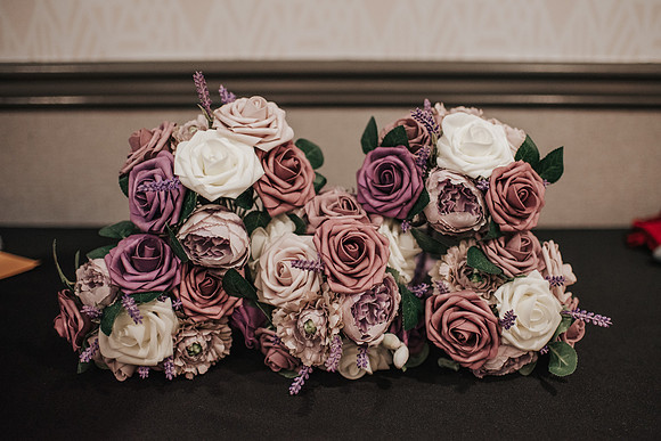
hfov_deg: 51.1
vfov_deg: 35.4
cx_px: 353
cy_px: 220
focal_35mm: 38
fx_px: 690
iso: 1000
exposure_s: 1/640
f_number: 2.2
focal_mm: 35
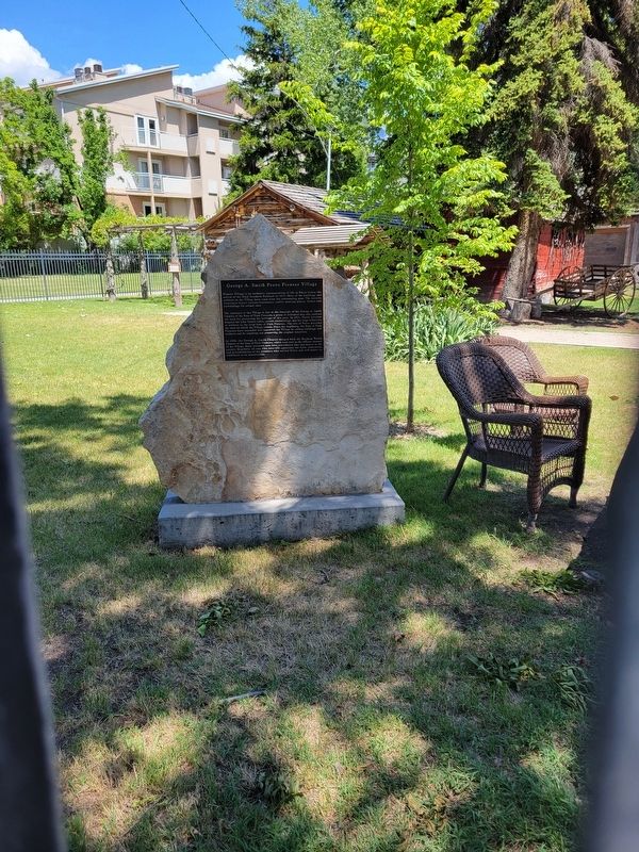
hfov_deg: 53.1
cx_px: 320
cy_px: 426
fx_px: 640
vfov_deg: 67.3
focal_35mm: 26
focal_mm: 5.4
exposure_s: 1/724
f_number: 1.8
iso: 40
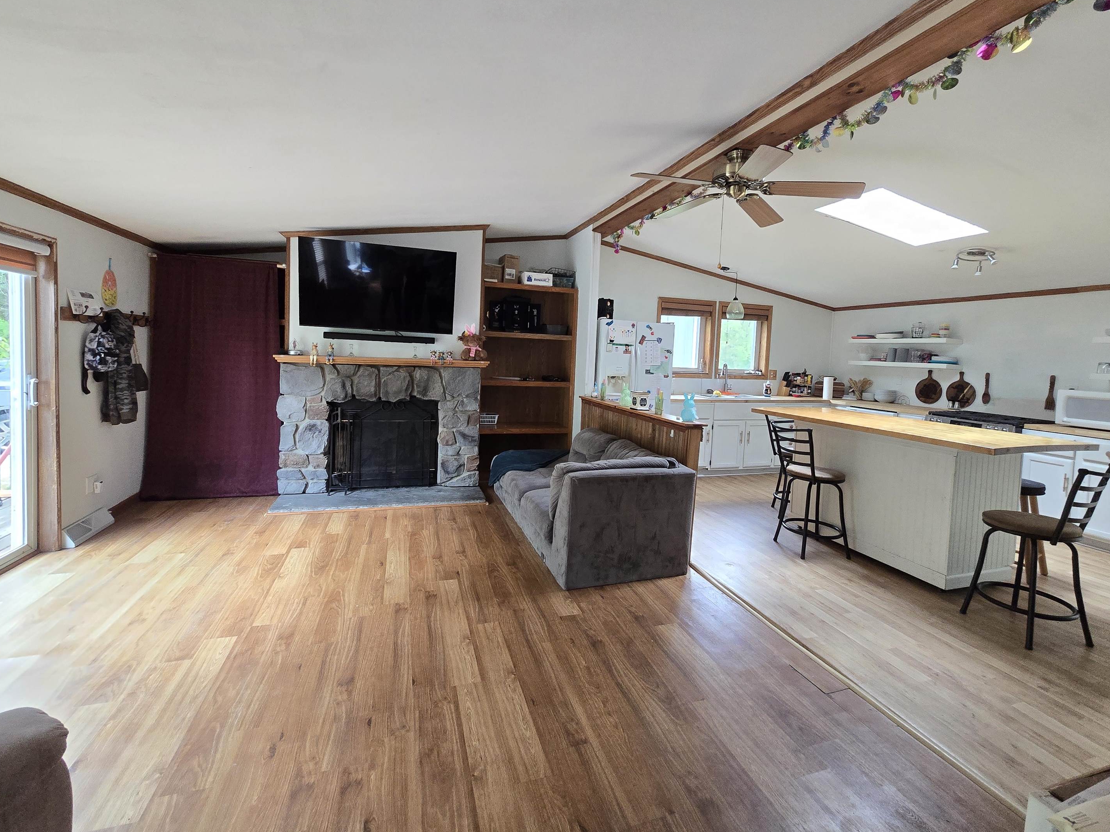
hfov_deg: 102.1
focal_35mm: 14
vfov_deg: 85.5
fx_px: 449
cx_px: 561
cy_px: 387
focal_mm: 2.2
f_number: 2.2
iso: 320
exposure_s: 1/60
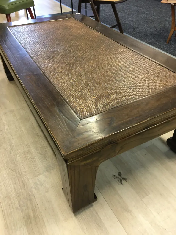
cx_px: 88
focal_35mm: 29
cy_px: 118
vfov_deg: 61.7
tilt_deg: -40.7
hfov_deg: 48.2
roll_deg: -0.7
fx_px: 197
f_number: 2.2
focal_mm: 4.15
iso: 50
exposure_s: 1/17
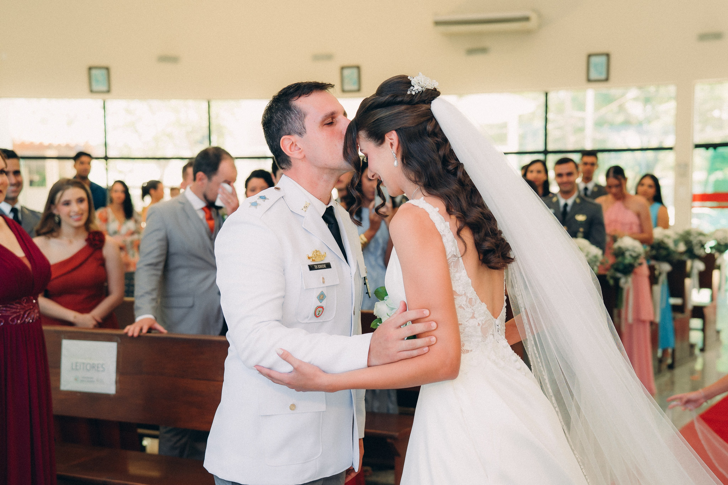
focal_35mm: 50
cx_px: 381
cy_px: 268
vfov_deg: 26.8
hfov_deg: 39.3
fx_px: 1019
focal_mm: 41
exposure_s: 1/320
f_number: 2.8
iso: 500
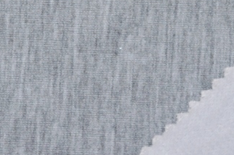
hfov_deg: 12.0
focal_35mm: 172
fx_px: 1117
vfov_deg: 7.8
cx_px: 115
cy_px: -62
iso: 320
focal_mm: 36
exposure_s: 1/200
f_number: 7.1
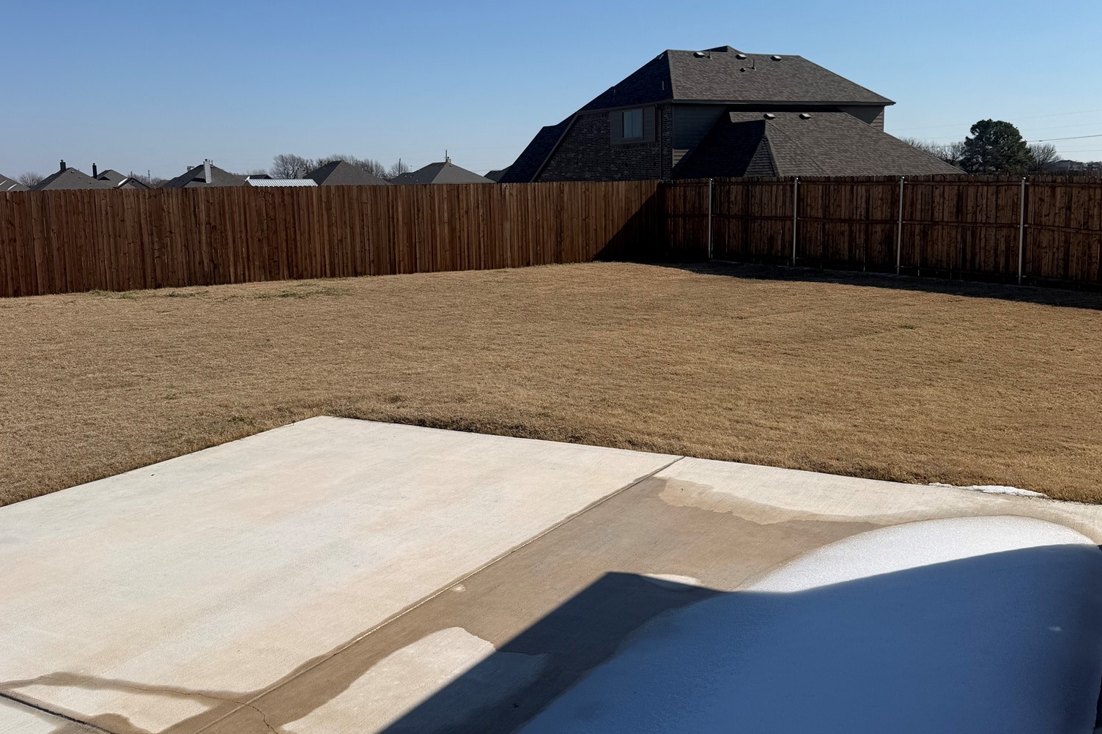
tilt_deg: -8.0
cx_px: 552
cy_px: 325
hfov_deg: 55.8
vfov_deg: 38.8
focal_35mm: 34
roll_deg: +2.6
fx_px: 1040
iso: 80
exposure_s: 1/9091
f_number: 1.78
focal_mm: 6.76
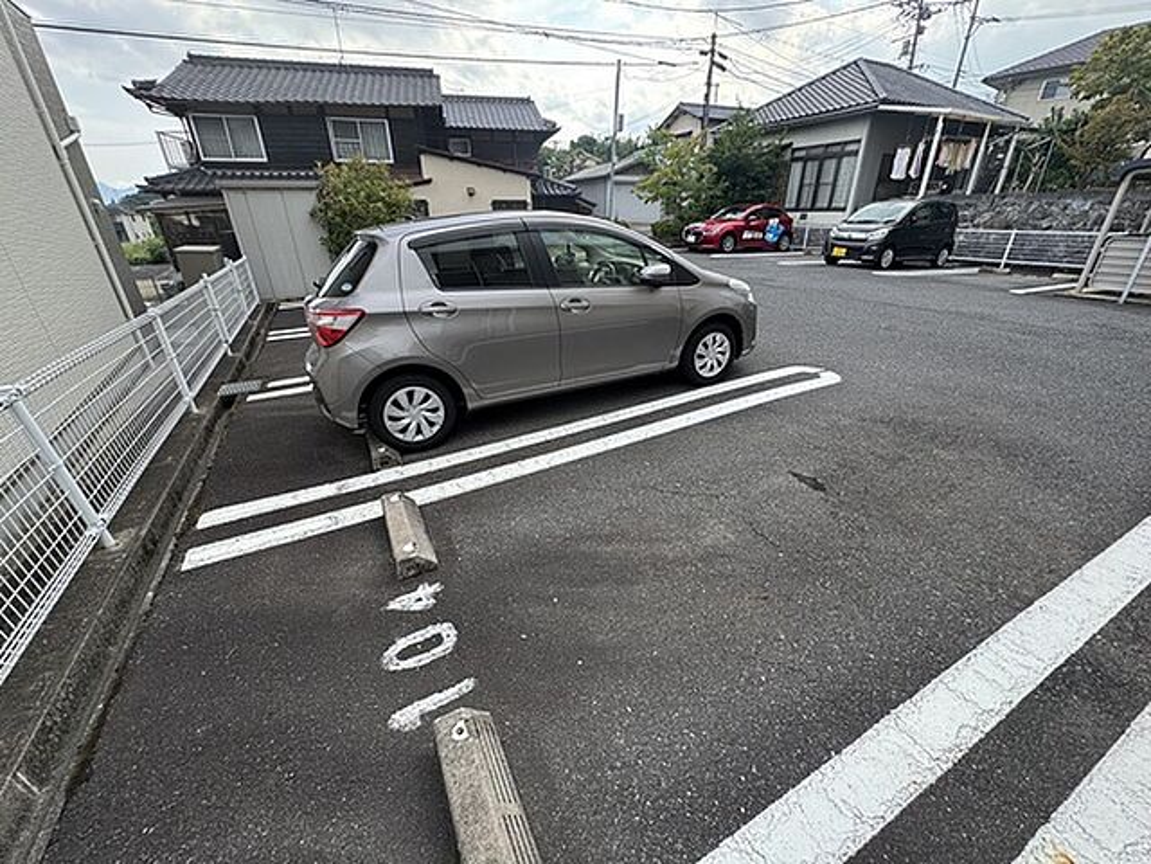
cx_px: 576
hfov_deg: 102.1
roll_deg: +1.2
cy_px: 432
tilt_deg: -24.5
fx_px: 466
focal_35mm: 14
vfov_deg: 85.7
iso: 40
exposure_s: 1/390
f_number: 2.2
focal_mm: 2.22
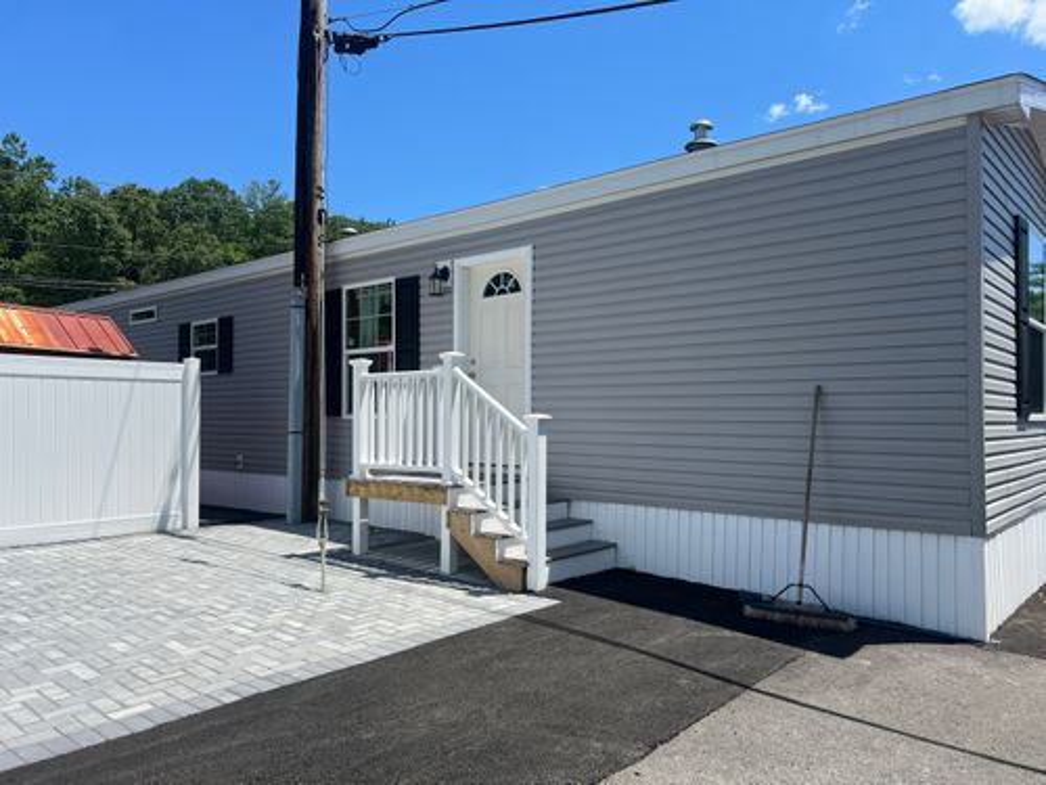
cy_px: 392
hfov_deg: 67.3
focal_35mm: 26
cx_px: 523
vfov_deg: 53.1
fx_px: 786
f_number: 1.5
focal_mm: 5.7
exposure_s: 1/4115
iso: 50
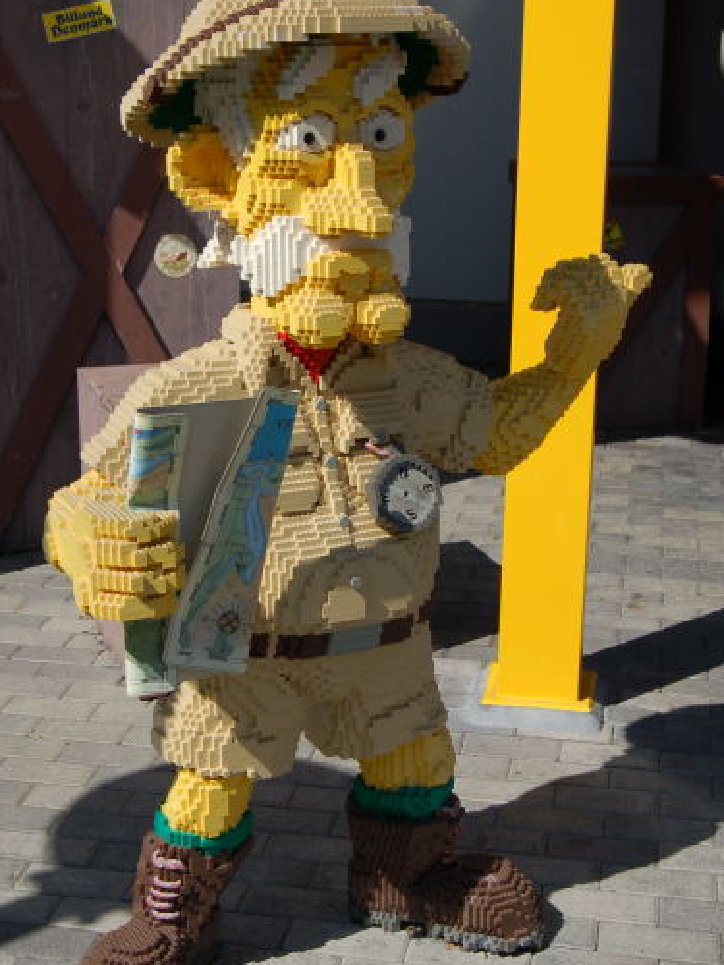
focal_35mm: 59
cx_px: 331
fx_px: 1645
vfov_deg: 32.7
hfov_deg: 24.8
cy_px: 465
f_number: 10
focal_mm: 32
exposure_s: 1/400
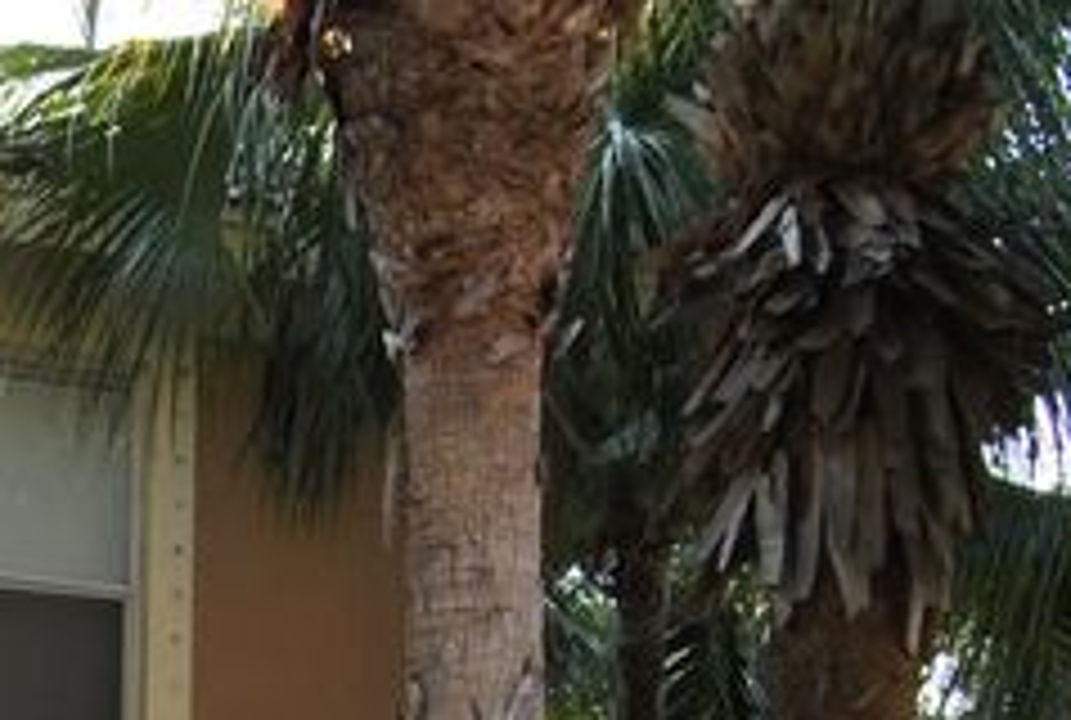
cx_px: -616
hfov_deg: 15.9
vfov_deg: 11.1
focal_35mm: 116
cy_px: 1294
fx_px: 3460
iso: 100
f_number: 5.6
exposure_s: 1/125
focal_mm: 18
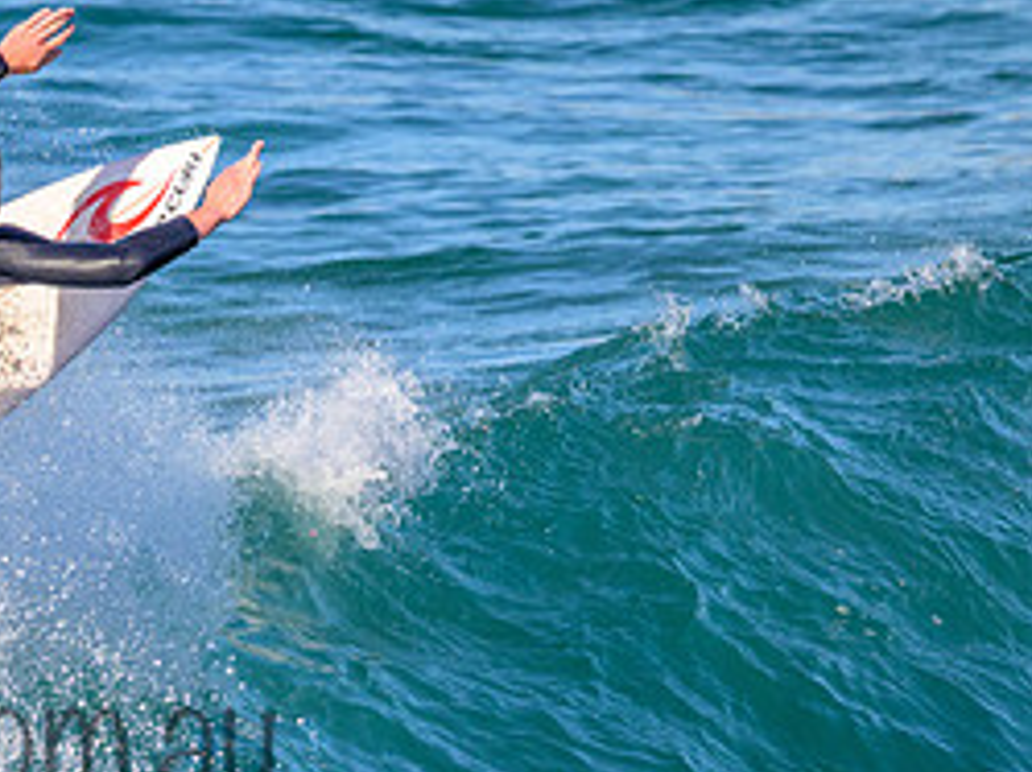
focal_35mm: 1005
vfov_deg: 1.5
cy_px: 691
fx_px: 29933
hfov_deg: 2.0
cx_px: -161
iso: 1800
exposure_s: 1/2000
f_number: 10
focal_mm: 450
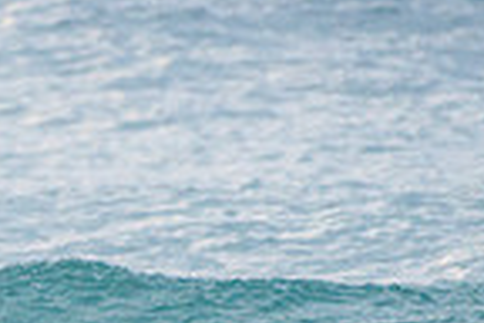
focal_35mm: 2476
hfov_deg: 0.8
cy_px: 420
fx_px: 33286
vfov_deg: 0.6
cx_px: -463
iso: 900
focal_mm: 500
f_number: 5.6
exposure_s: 1/1600
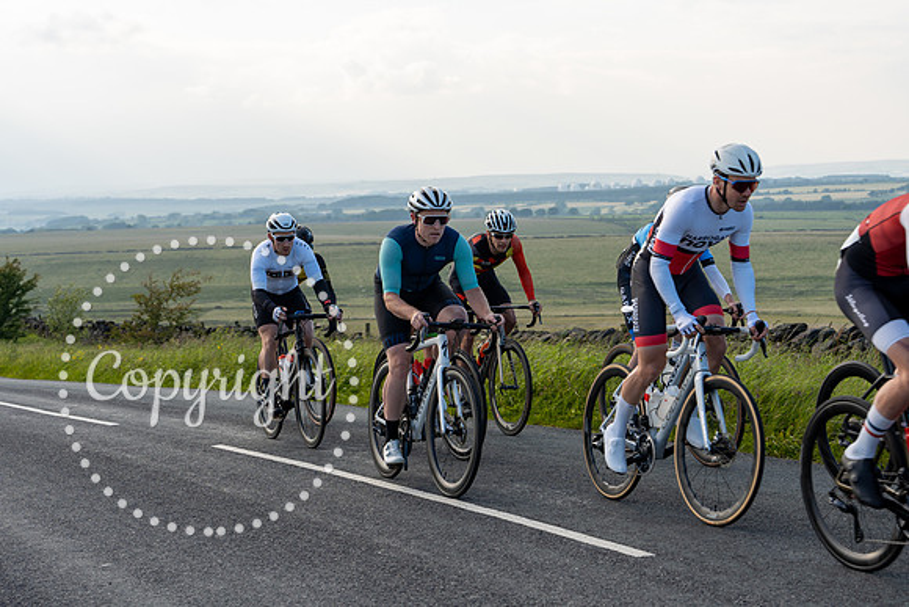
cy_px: 304
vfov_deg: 19.5
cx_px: 454
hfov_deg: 28.8
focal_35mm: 70
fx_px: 1768
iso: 200
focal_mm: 70
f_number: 6.3
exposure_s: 1/320
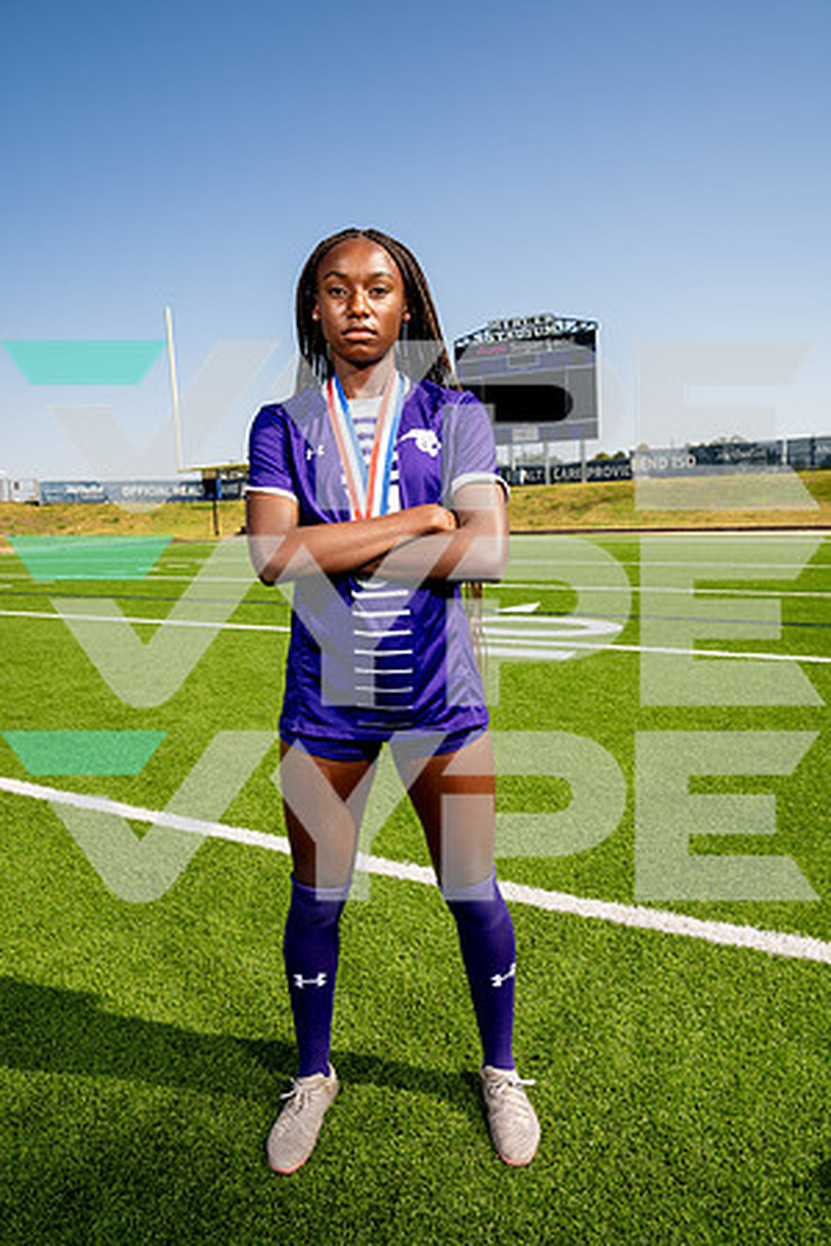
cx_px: 416
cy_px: 623
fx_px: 831
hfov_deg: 53.1
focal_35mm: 24
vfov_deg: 73.7
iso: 50
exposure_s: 1/125
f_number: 7.1
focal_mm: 24
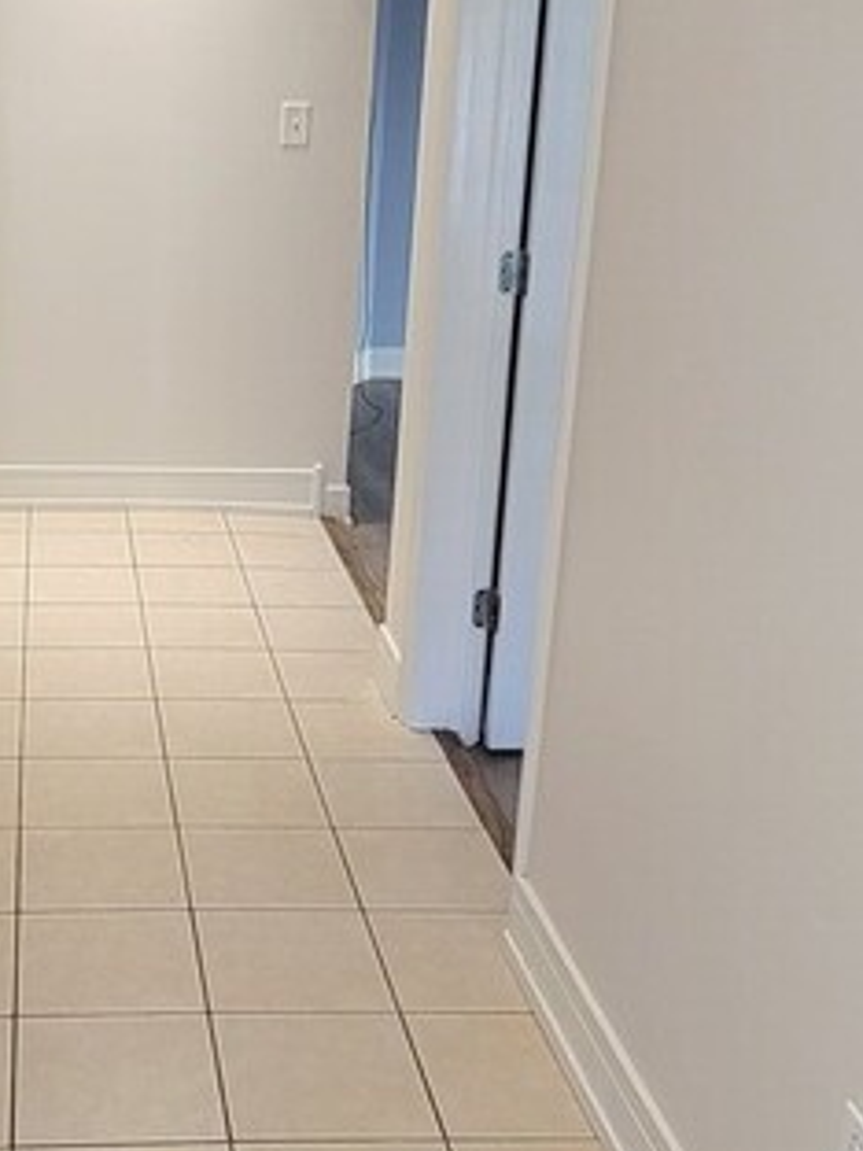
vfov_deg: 41.7
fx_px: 1496
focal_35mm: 45
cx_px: 125
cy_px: 424
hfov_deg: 31.0
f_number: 2.2
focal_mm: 2.2
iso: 125
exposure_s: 1/60
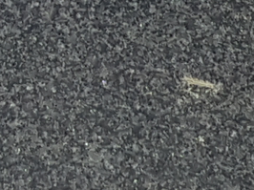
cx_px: 1
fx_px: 689
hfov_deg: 20.2
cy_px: -89
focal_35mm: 94
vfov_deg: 14.7
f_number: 1.7
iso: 40
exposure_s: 1/2848
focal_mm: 4.2
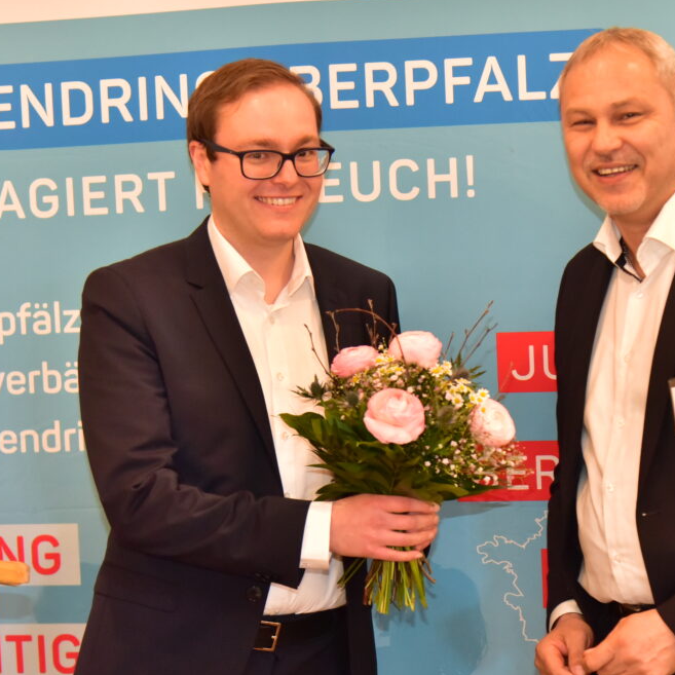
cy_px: 374
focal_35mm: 90
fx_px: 1986
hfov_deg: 19.3
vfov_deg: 19.3
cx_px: 427
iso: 4000
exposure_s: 1/125
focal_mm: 58
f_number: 4
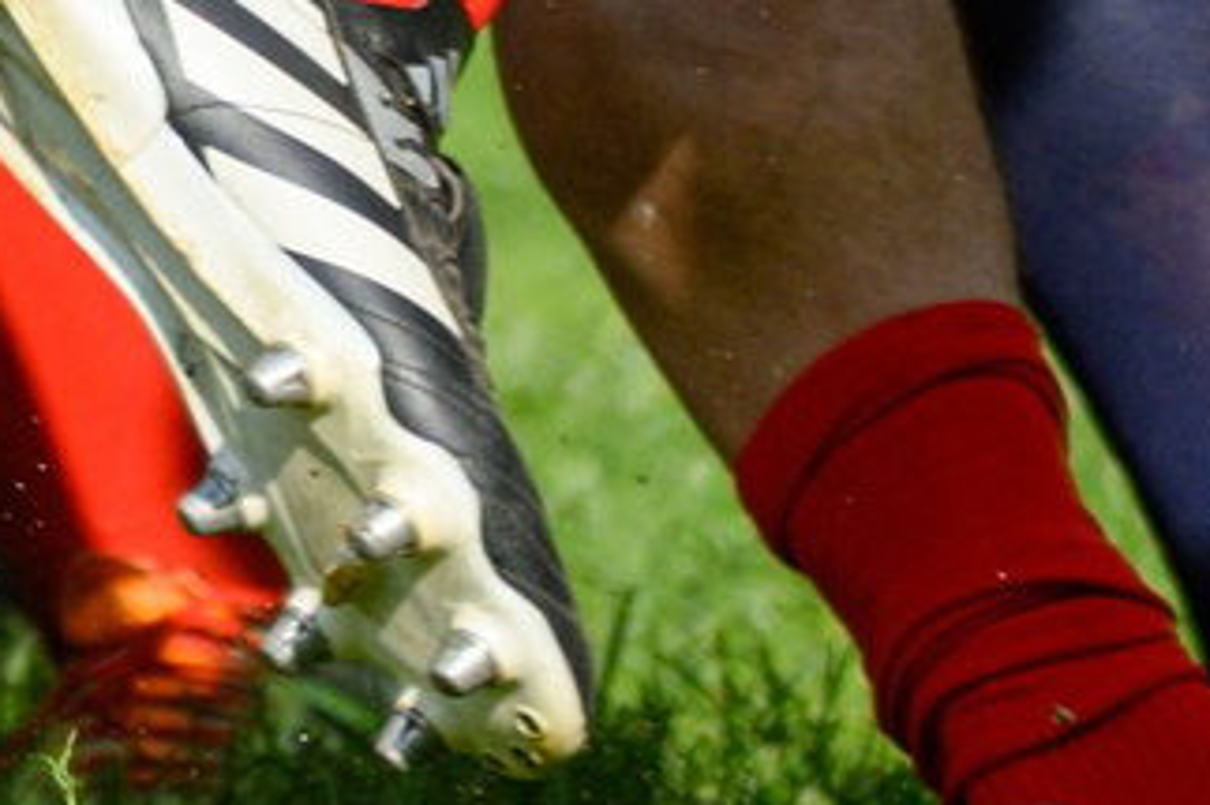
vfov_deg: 1.6
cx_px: -2720
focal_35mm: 832
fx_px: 27949
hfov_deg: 2.4
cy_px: -1507
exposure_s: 1/3200
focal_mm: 105
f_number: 3.5
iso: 250
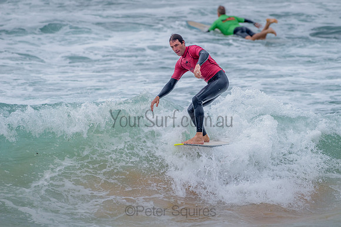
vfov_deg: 2.2
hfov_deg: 3.4
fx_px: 5808
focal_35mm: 613
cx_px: 209
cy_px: 119
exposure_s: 1/2000
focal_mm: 500
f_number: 5.6
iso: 450
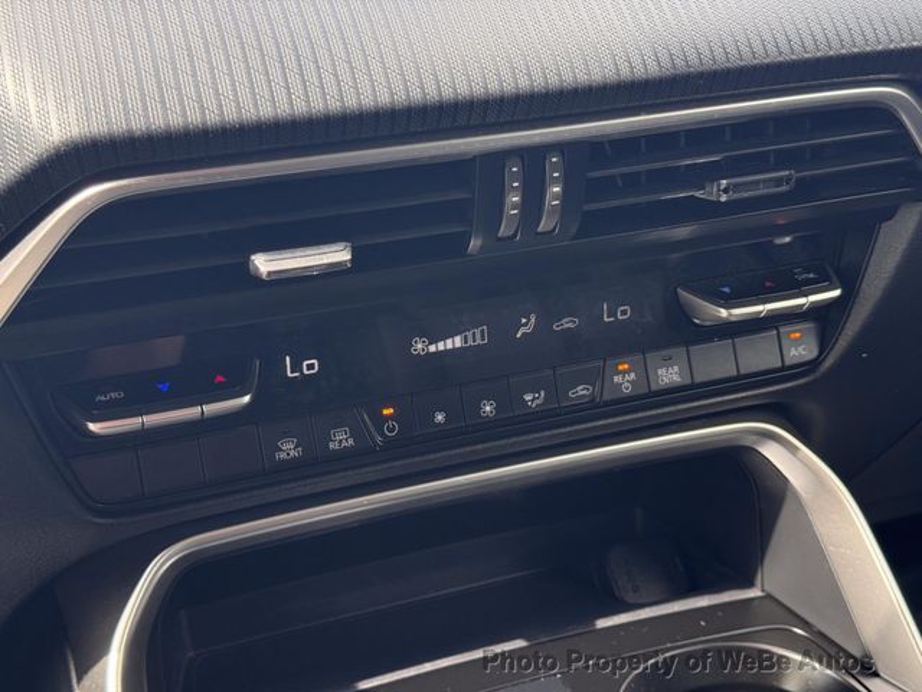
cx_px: 461
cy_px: 346
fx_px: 1278
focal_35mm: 48
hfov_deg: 39.7
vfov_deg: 30.3
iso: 100
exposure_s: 1/141
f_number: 1.78
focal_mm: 6.76
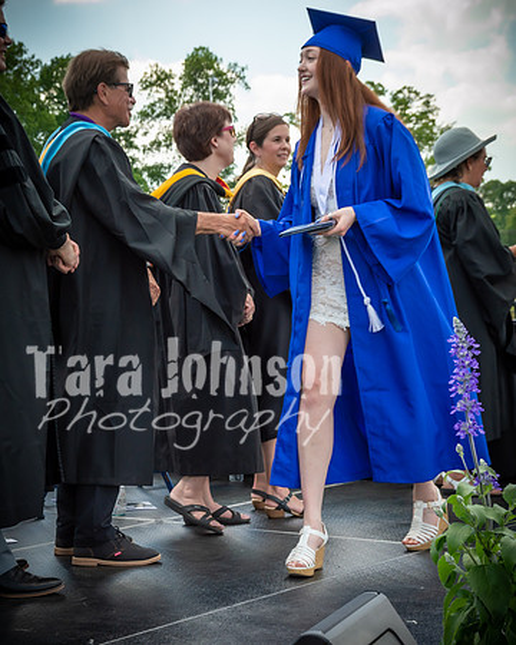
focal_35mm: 76
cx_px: 134
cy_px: 322
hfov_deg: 20.0
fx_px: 1453
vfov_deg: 25.0
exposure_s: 1/320
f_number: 7.1
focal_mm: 36
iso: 200
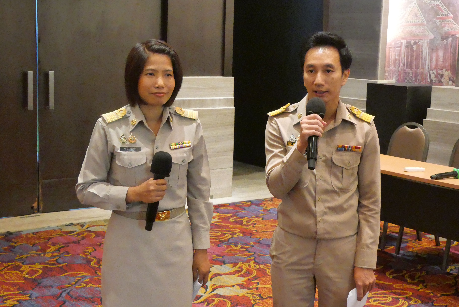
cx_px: 232
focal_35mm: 52
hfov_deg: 38.2
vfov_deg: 26.0
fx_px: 663
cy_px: 151
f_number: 5.6
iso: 10000
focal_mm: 25
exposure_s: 1/125
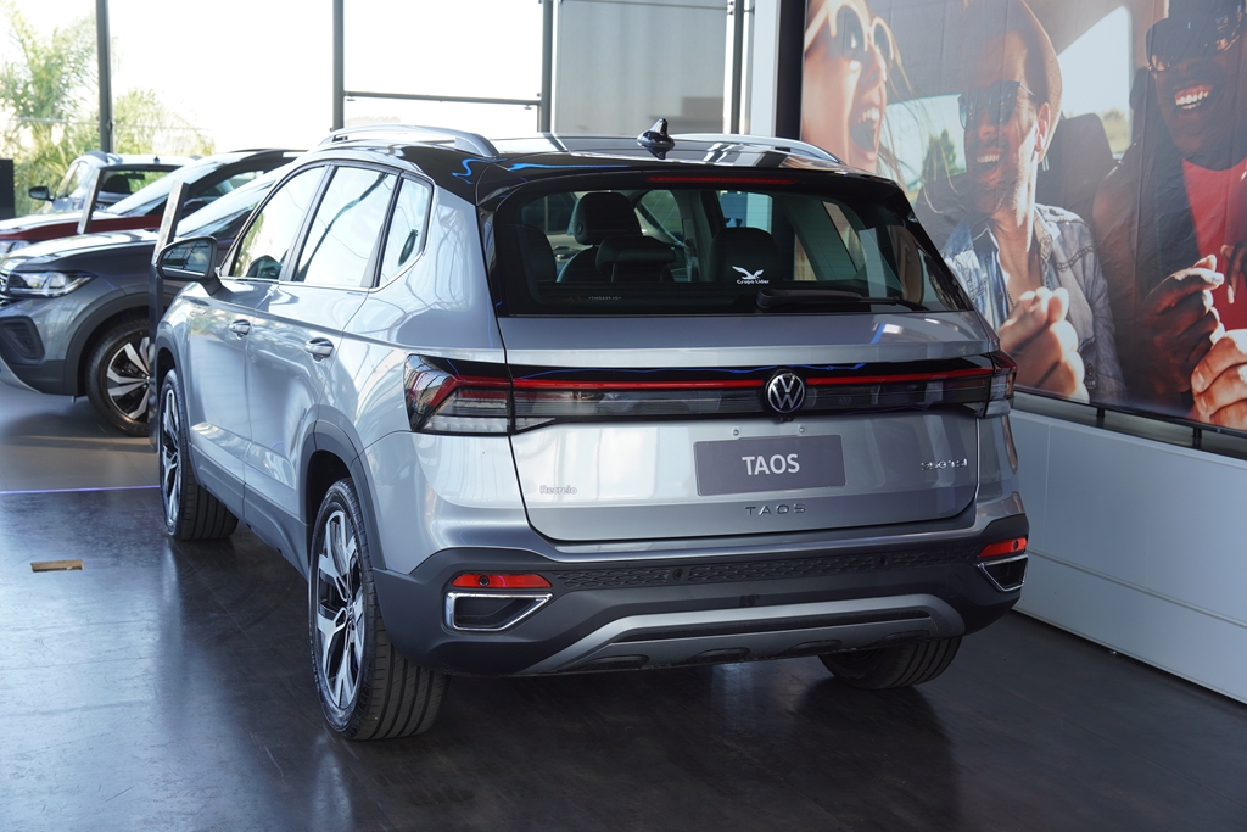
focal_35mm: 51
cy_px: 416
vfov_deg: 26.5
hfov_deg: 38.9
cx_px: 624
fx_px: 1767
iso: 100
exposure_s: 1/60
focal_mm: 34
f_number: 4
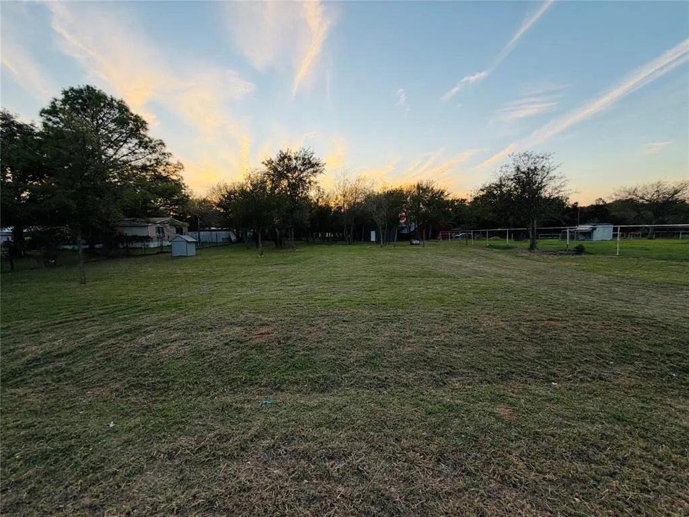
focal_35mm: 14
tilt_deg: -5.9
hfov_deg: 102.1
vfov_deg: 85.7
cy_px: 258
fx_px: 279
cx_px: 344
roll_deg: +0.3
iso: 50
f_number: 2.2
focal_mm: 2.22
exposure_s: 1/121
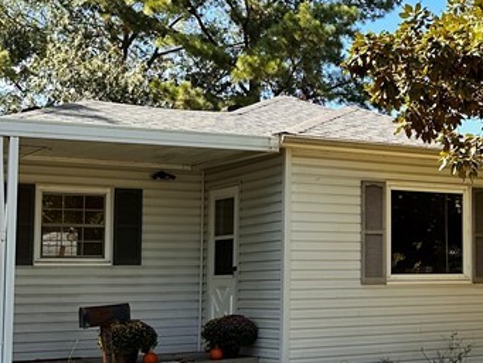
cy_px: 191
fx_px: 1005
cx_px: 506
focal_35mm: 72
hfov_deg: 25.4
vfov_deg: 20.5
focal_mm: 6.86
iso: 80
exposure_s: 1/1393
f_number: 1.78
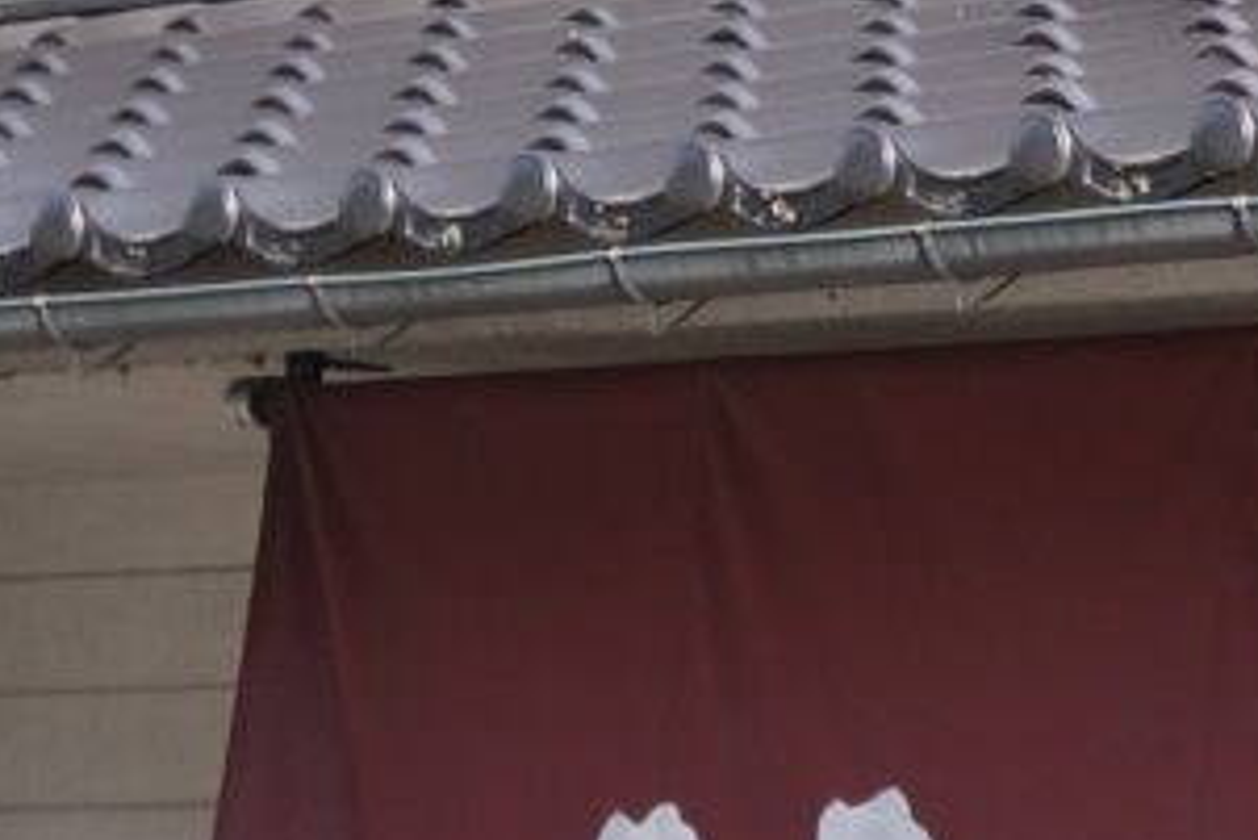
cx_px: 2725
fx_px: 11816
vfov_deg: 4.1
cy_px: -38
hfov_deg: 5.9
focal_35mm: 338
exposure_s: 1/8000
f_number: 1.4
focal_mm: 35
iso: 320
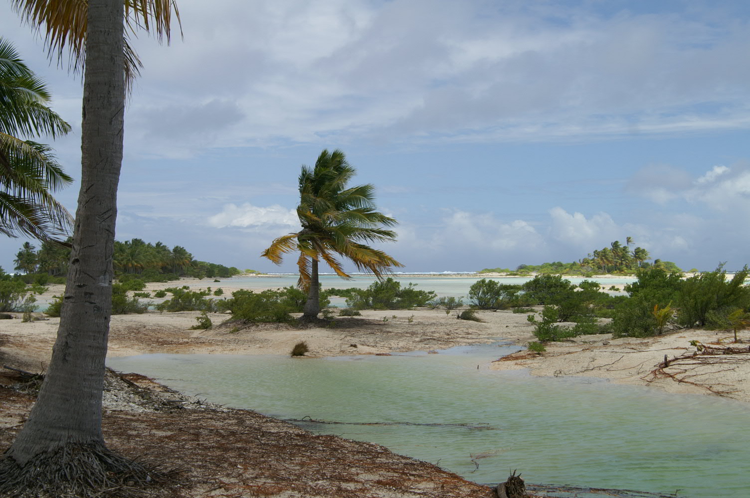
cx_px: 375
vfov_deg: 29.8
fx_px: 937
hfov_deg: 43.6
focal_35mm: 45
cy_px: 249
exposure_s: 1/400
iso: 100
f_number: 10
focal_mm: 30
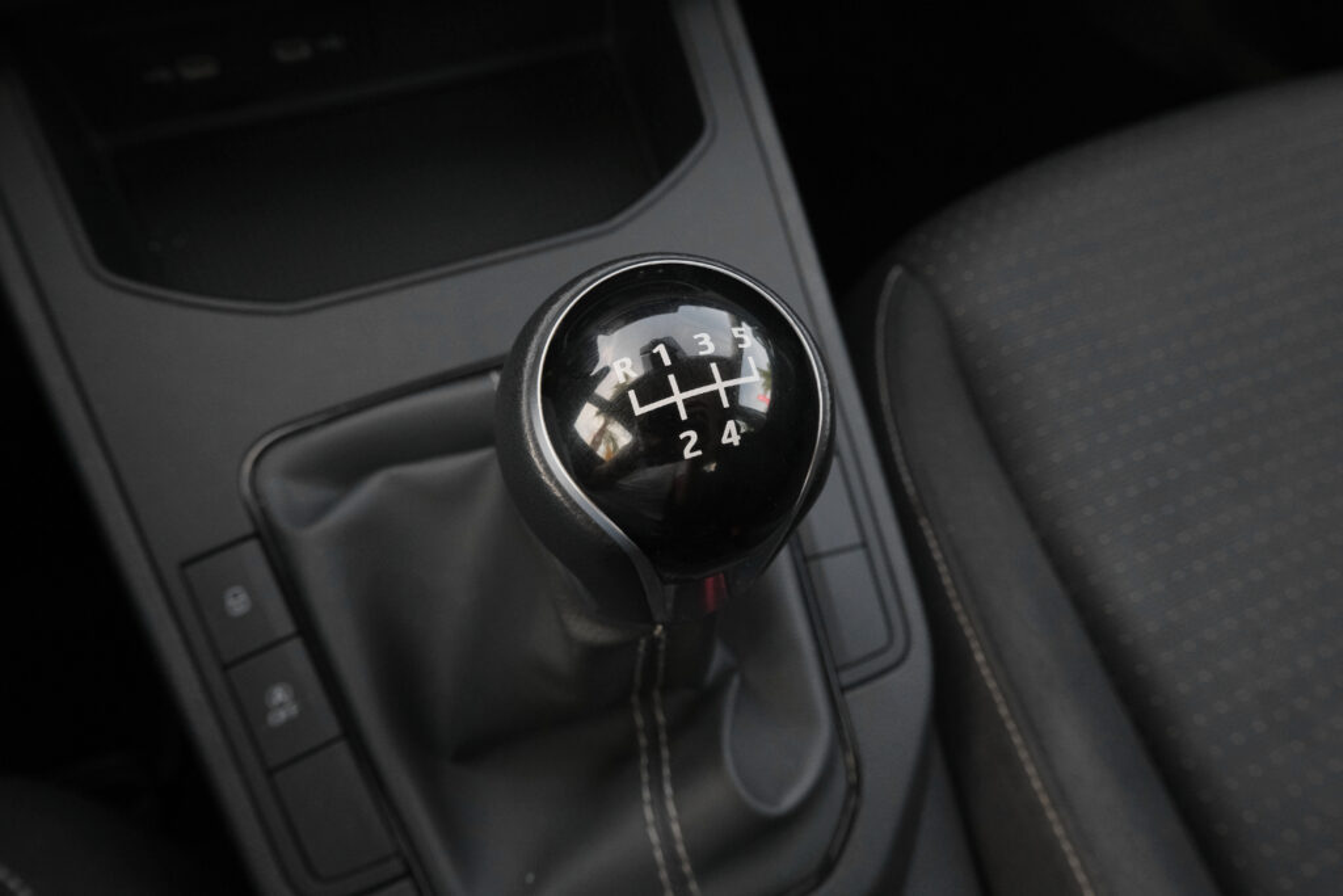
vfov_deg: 49.6
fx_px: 970
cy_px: 448
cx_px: 672
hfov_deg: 69.4
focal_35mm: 26
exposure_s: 1/125
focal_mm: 17.5
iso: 2000
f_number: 9
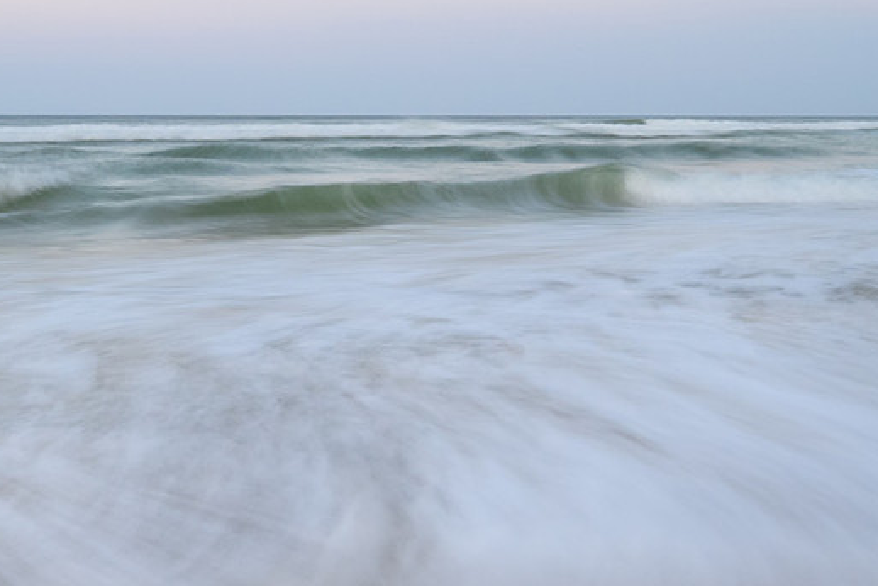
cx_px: 312
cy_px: 395
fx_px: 1562
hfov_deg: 31.2
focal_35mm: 64
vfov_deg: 21.2
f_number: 14
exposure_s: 1
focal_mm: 29.5
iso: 640
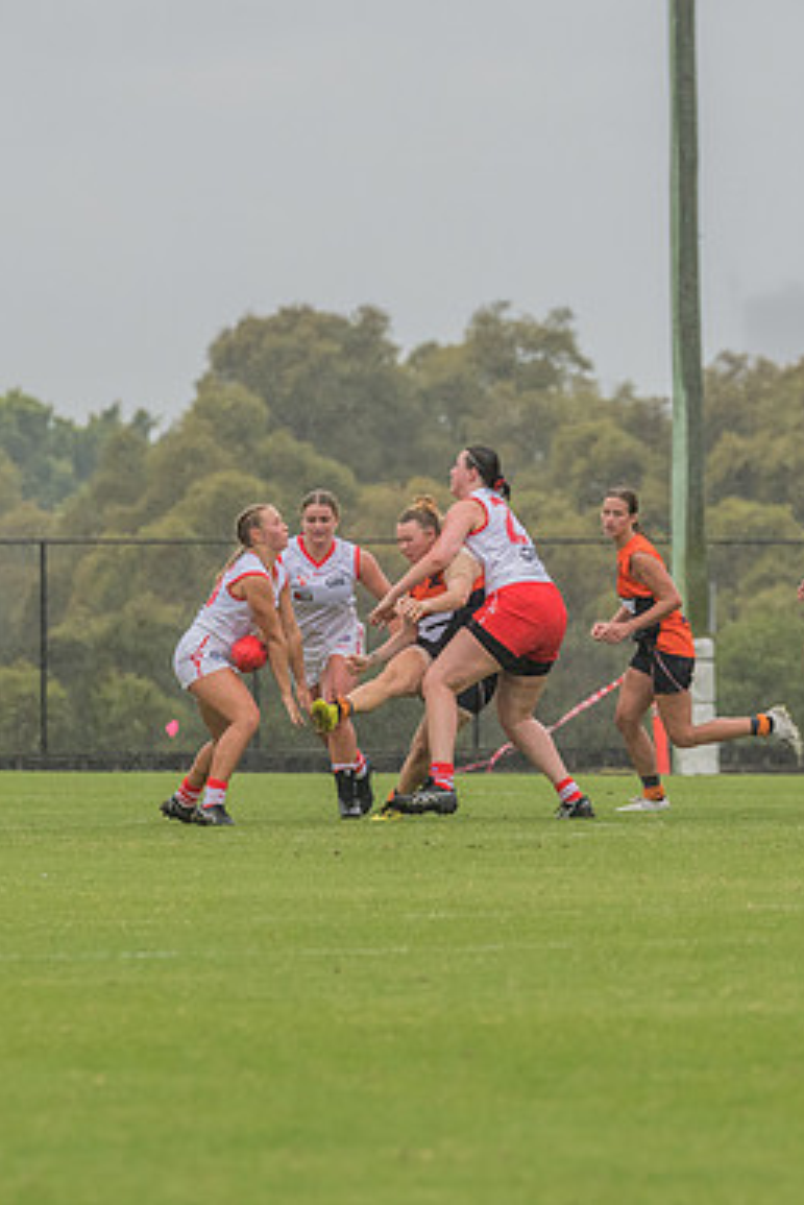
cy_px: 448
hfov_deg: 2.1
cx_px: 431
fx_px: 21486
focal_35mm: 642
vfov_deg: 3.2
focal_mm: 270
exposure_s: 1/1600
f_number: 8
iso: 800
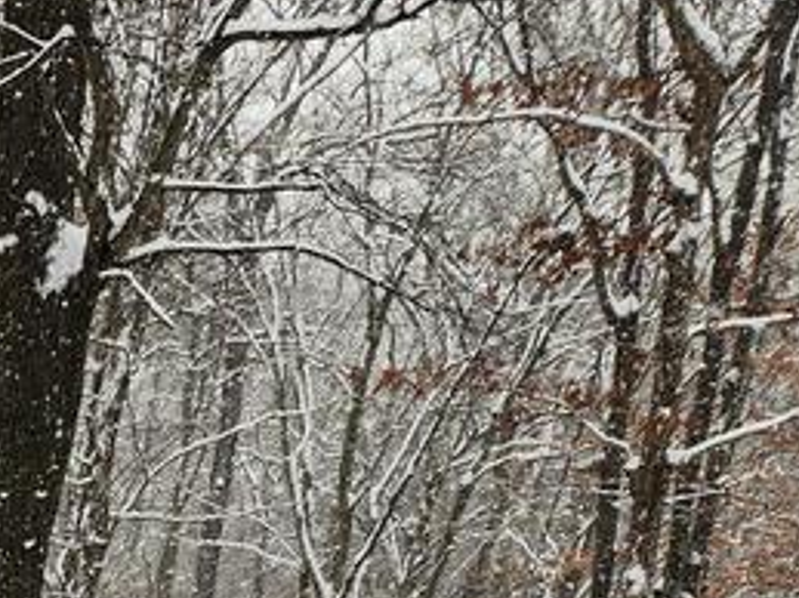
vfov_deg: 14.0
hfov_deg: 16.9
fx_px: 2099
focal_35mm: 91
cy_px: 1141
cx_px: -722
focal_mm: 5.4
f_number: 1.8
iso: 20
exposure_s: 1/189
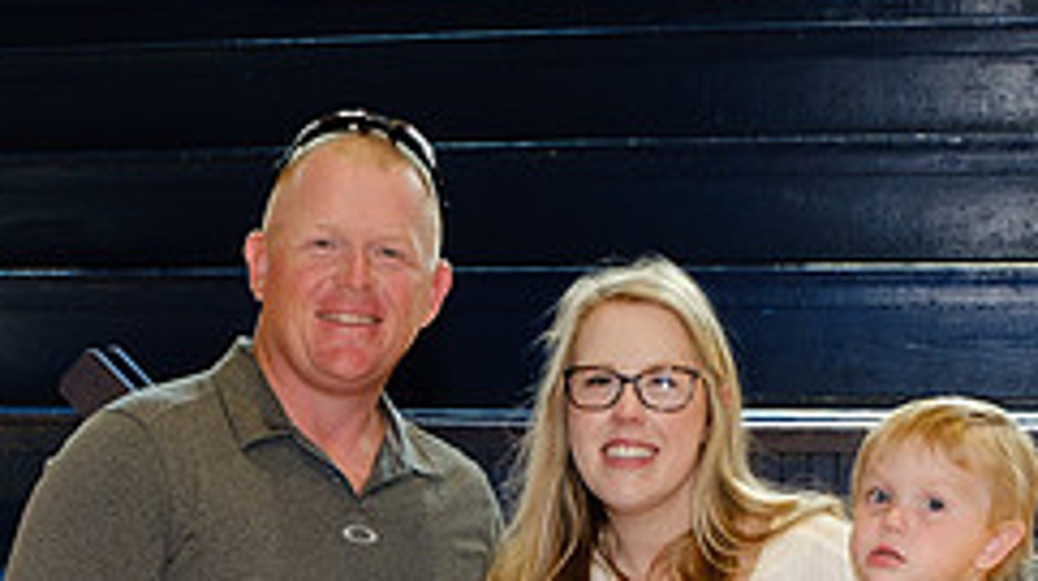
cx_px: 327
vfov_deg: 12.1
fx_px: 2585
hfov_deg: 22.6
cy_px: 938
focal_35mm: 94
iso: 800
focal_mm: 21.3
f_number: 5
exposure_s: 1/125
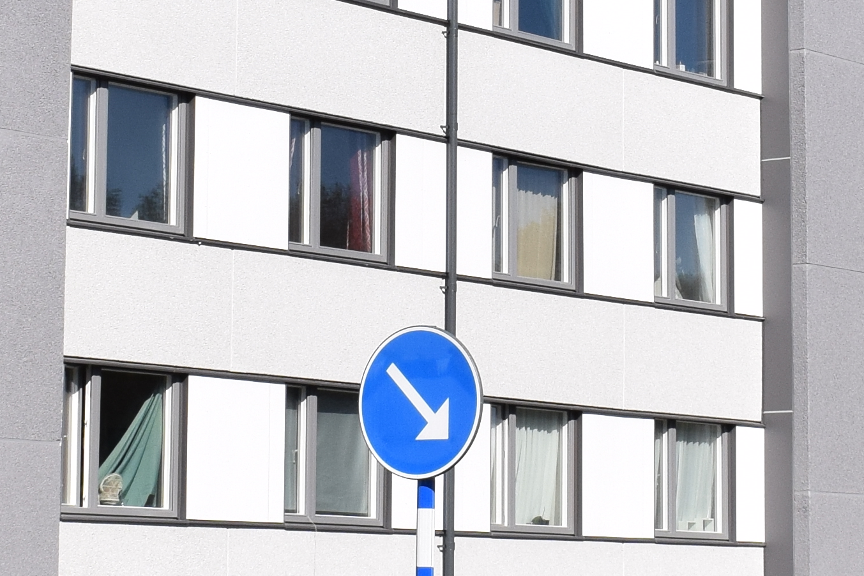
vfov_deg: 10.2
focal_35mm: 133
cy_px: 26
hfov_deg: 15.4
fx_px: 3192
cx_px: 536
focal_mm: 20
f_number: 11
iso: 320
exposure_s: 1/500
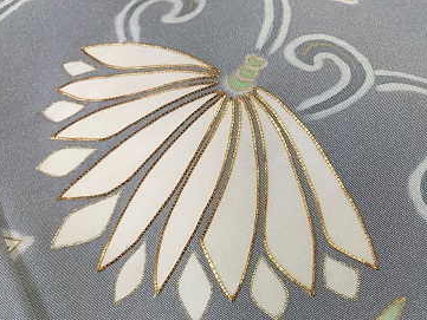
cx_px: 231
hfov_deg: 58.3
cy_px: 176
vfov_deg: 45.4
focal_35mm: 31
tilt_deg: -67.3
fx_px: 383
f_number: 1.8
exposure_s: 1/30
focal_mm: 3.99
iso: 25
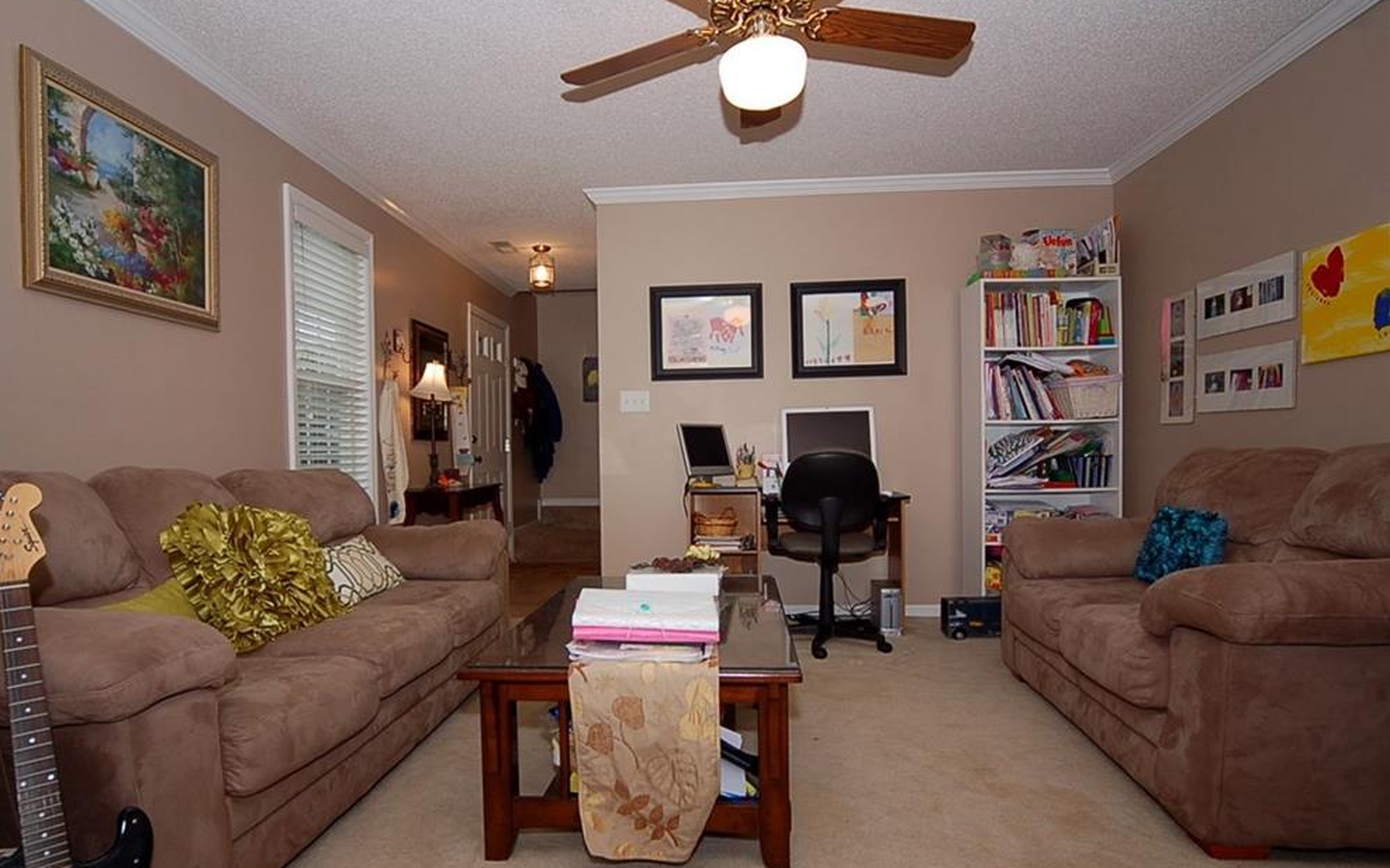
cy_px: 460
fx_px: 720
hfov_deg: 88.0
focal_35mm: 19
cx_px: 672
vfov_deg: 62.1
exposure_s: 1/60
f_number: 4.5
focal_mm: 12
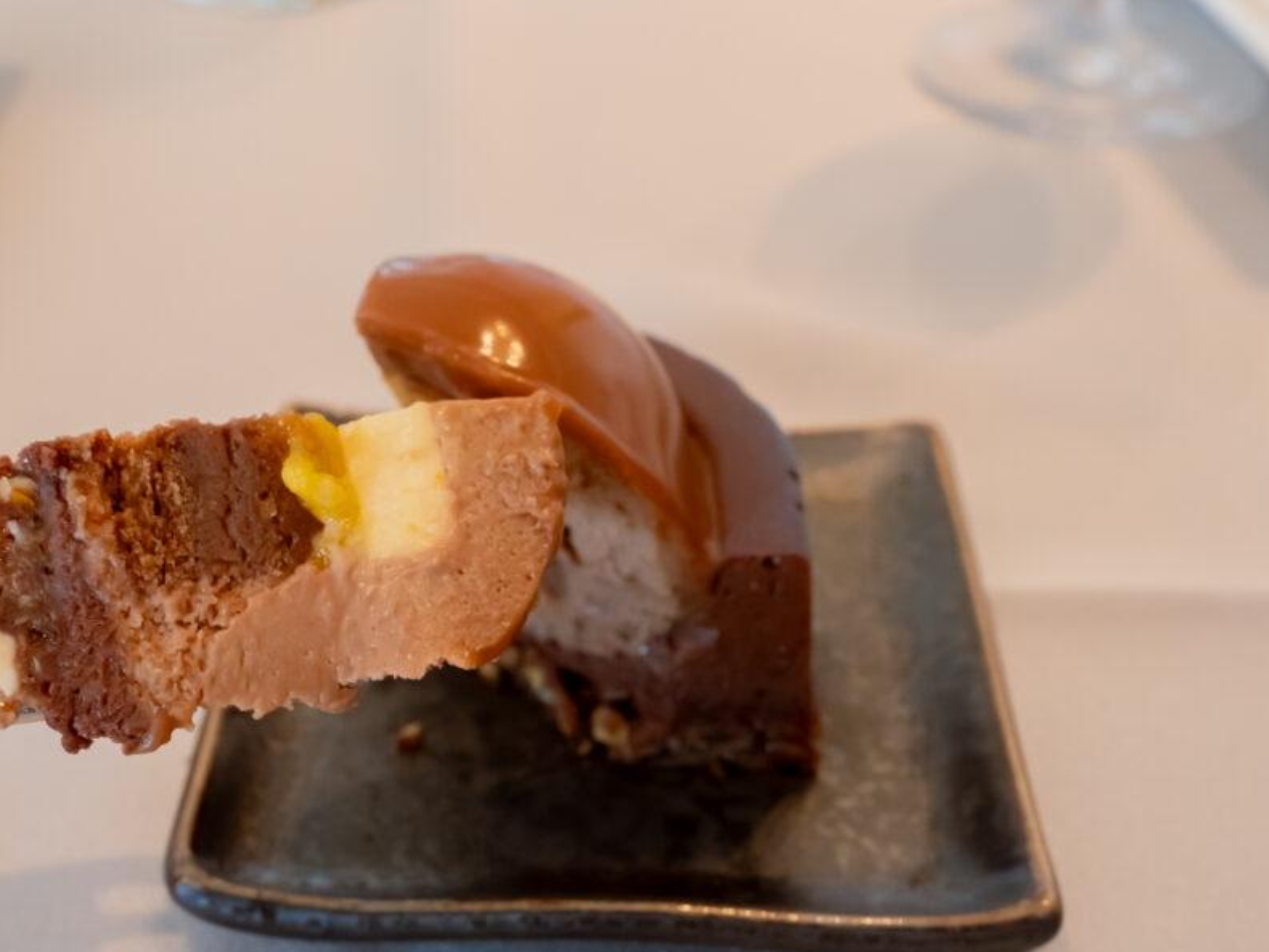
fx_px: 1797
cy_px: 525
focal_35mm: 49
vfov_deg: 29.7
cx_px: 487
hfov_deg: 38.7
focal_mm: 35
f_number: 11
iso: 2500
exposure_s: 1/30
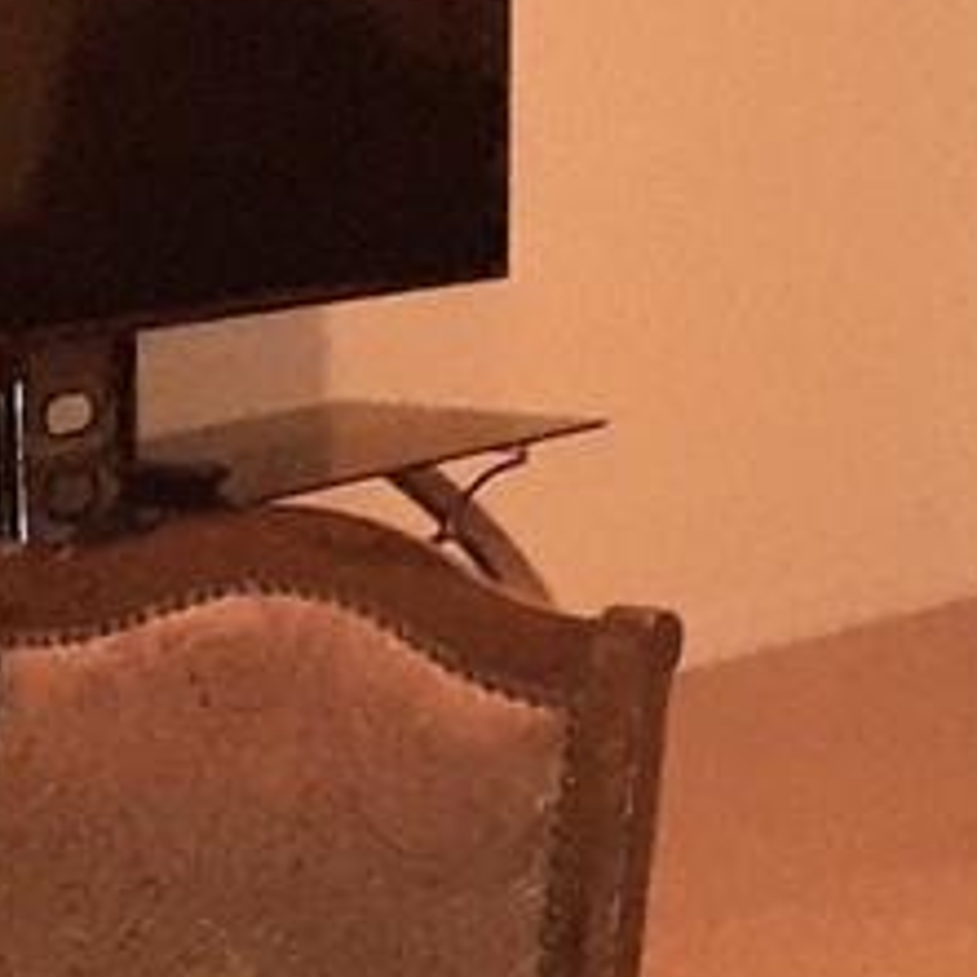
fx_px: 5524
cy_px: 1026
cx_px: 119
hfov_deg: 10.1
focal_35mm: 173
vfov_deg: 10.0
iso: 1000
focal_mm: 3.6
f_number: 1.9
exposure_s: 1/20
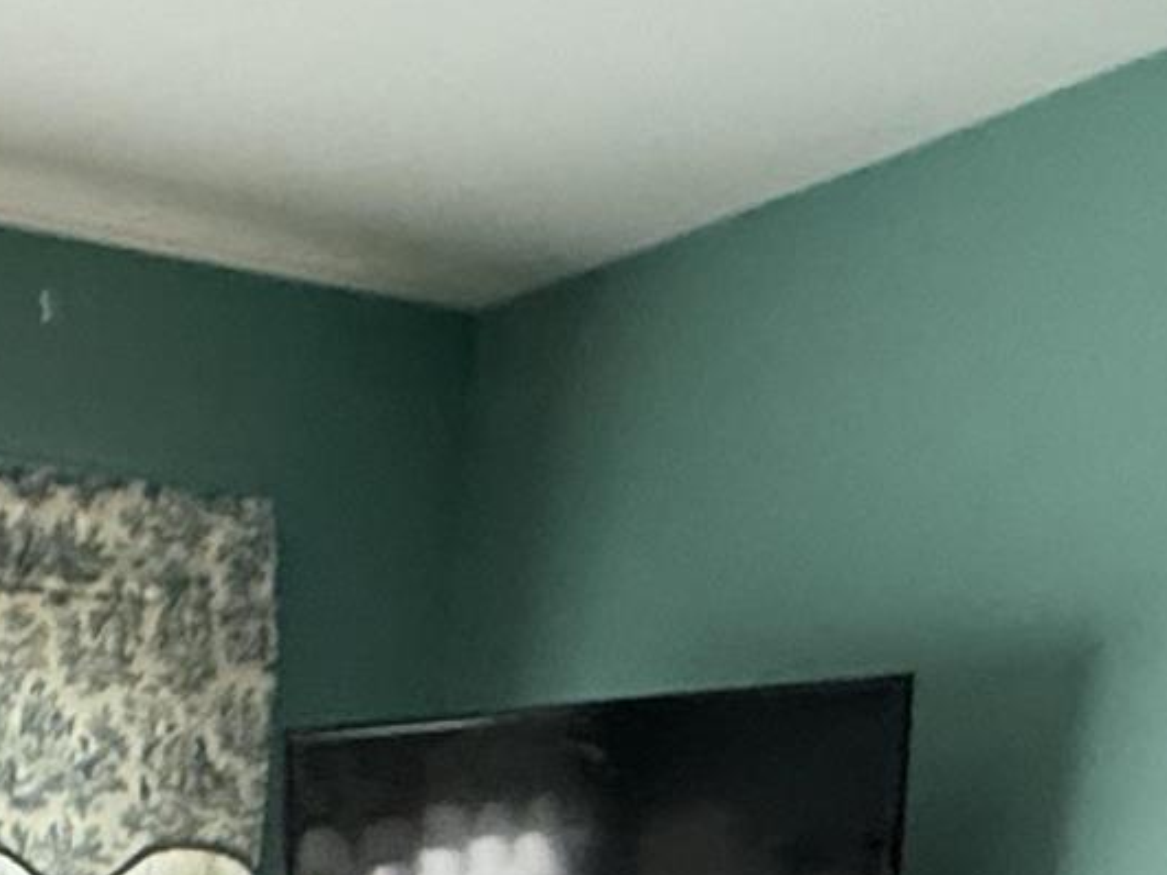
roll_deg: +0.4
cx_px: 75
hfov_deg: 23.4
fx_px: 2730
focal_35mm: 81
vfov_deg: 14.1
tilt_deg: -17.4
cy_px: 1926
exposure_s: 1/60
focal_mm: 2.22
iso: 500
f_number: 2.2
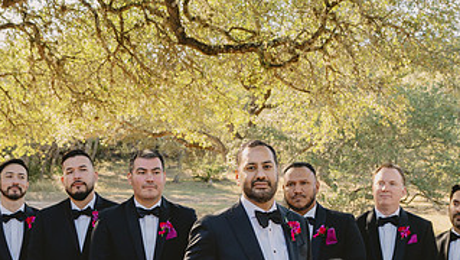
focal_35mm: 59
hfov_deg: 35.4
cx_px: 262
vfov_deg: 20.3
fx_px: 720
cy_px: 177
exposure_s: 1/250
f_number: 5
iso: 640
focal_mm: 31
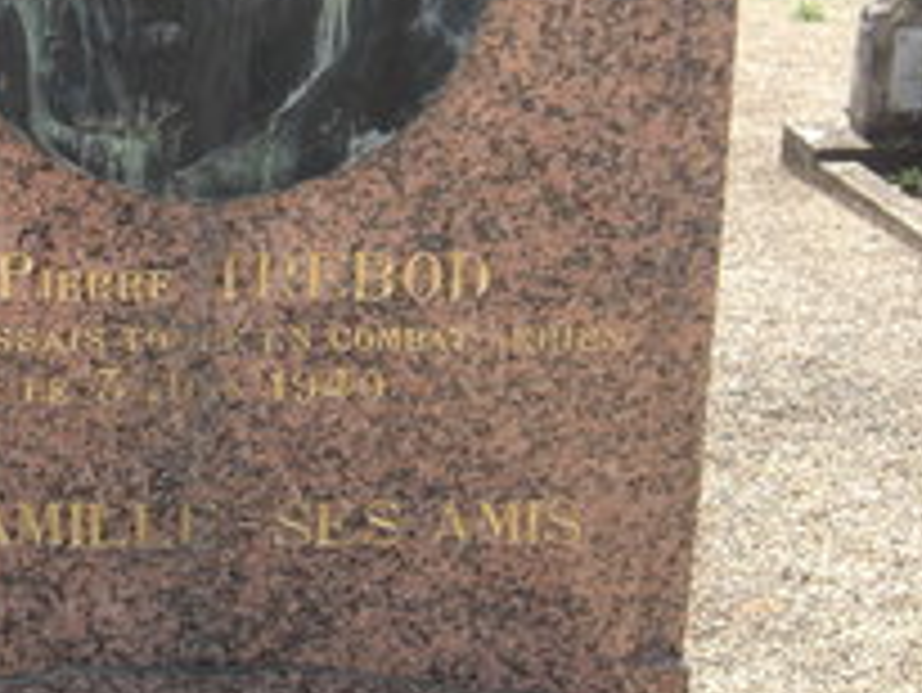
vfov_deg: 19.8
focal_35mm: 74
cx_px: 193
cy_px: 207
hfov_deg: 25.9
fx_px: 1972
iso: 80
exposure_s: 1/250
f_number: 4
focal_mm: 7.9
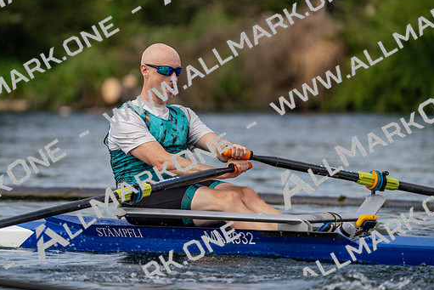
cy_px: 130
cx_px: 208
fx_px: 5740
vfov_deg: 2.9
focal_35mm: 476
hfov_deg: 4.3
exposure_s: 1/1600
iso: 400
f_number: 6.3
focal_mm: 419
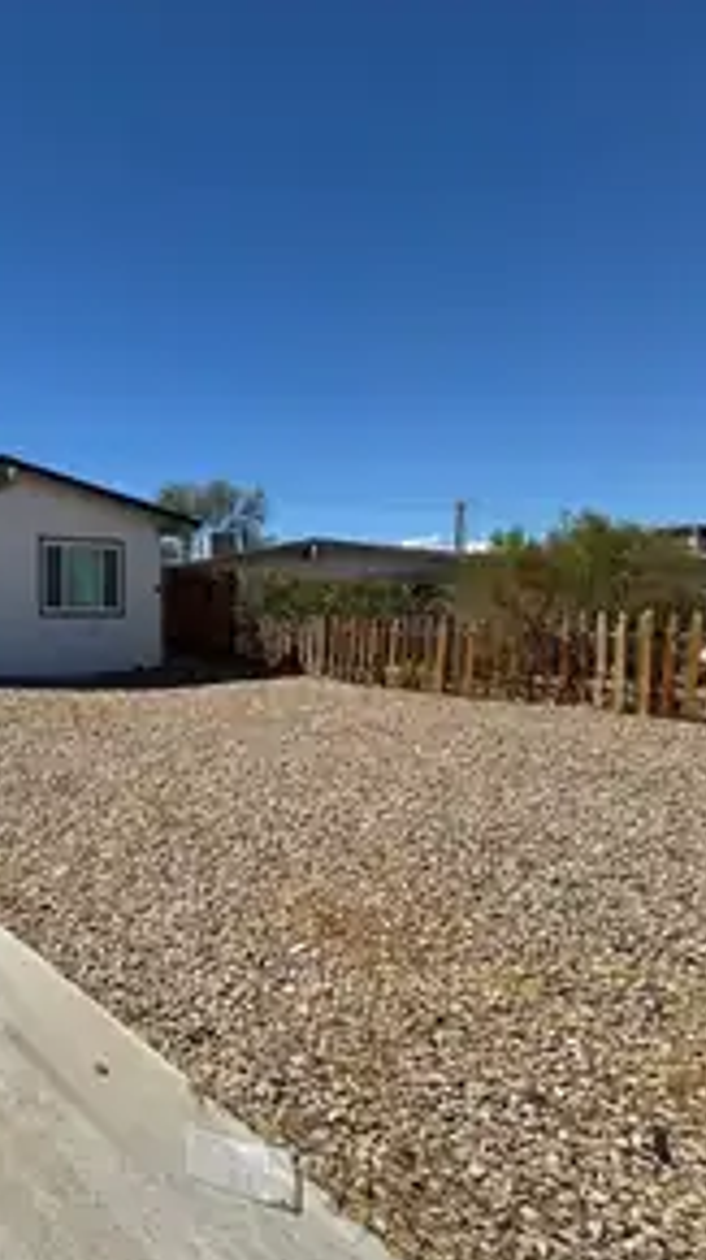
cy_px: 628
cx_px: -152
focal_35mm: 21
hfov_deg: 38.5
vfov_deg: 83.9
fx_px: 701
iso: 40
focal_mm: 2.22
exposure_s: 1/2584
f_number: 2.2
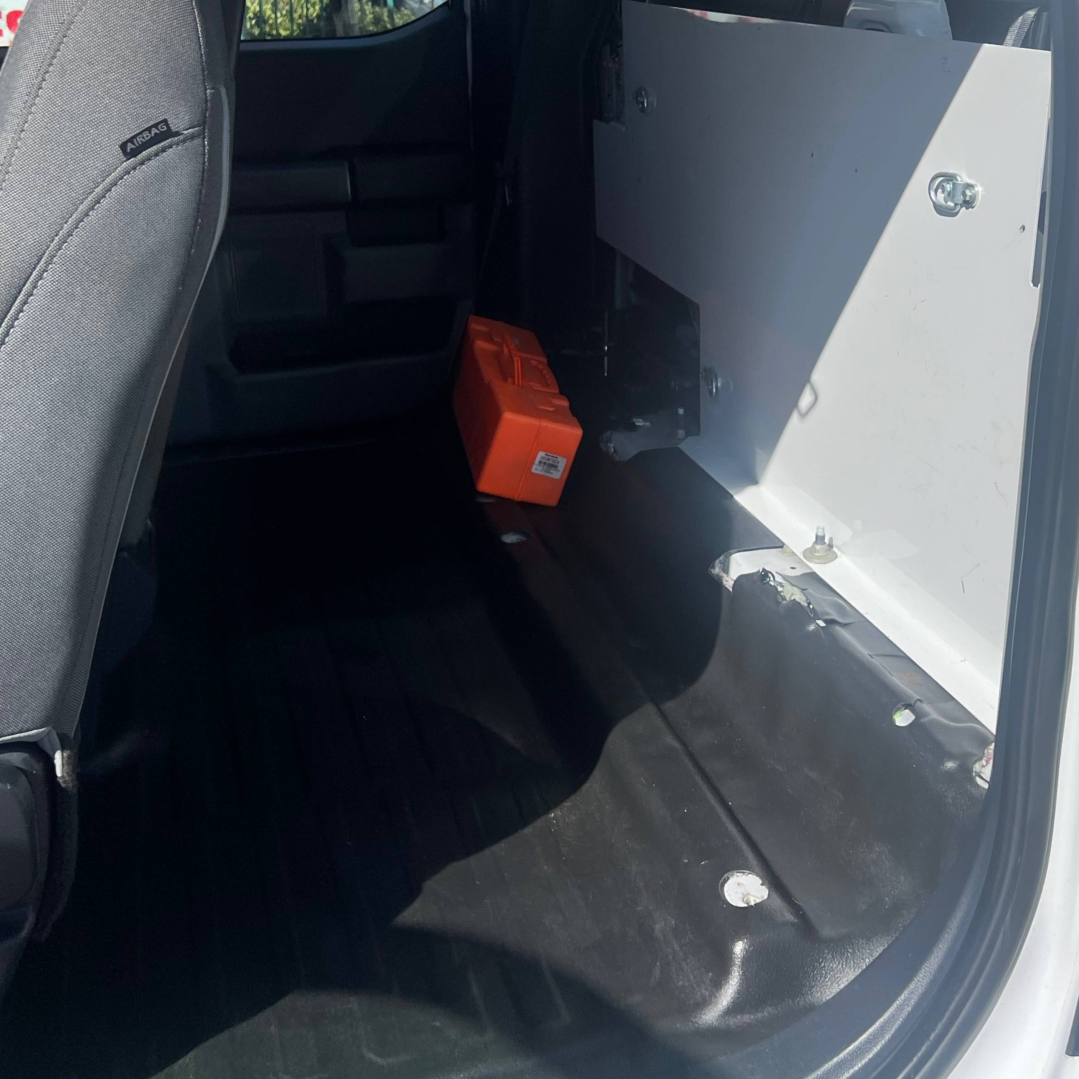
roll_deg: -1.8
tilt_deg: -18.6
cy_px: 409
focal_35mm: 39
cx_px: 628
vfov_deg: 42.5
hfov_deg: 42.7
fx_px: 1375
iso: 50
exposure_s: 1/4115
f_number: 1.5
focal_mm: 5.7
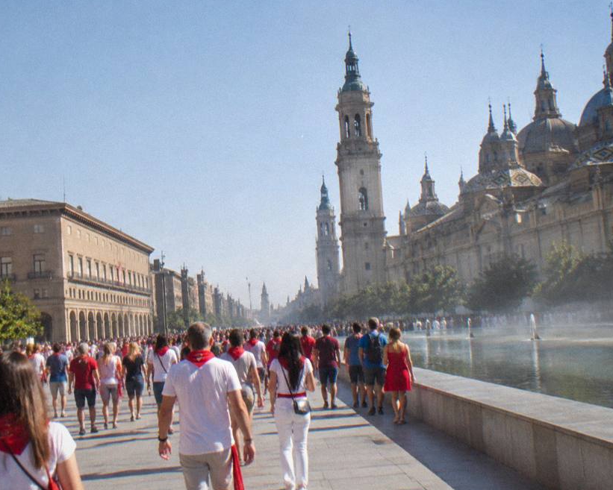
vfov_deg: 37.3
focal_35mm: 40
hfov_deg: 45.8
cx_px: 306
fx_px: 726
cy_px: 243
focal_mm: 35
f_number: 9
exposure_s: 1/640
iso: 320
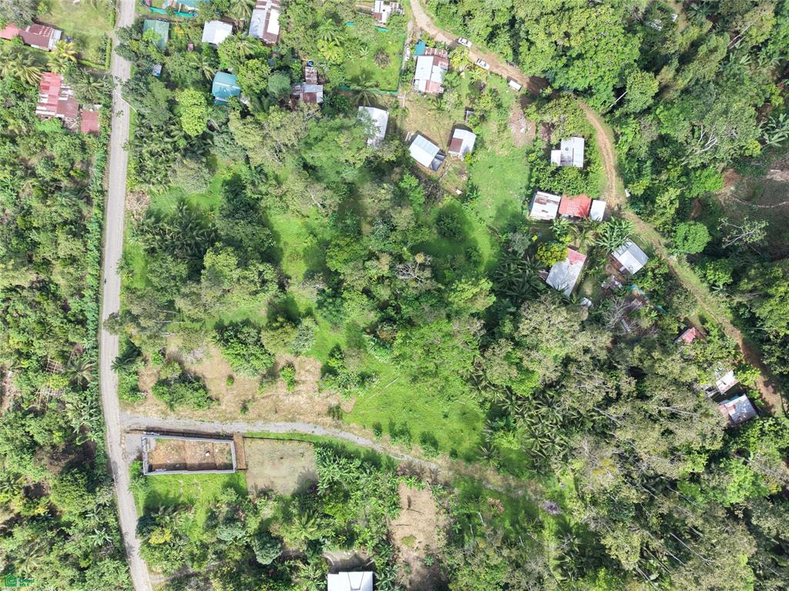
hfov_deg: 71.6
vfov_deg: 56.8
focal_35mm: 24
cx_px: 394
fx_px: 547
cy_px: 296
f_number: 1.8
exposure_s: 1/1000
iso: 160
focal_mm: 8.67
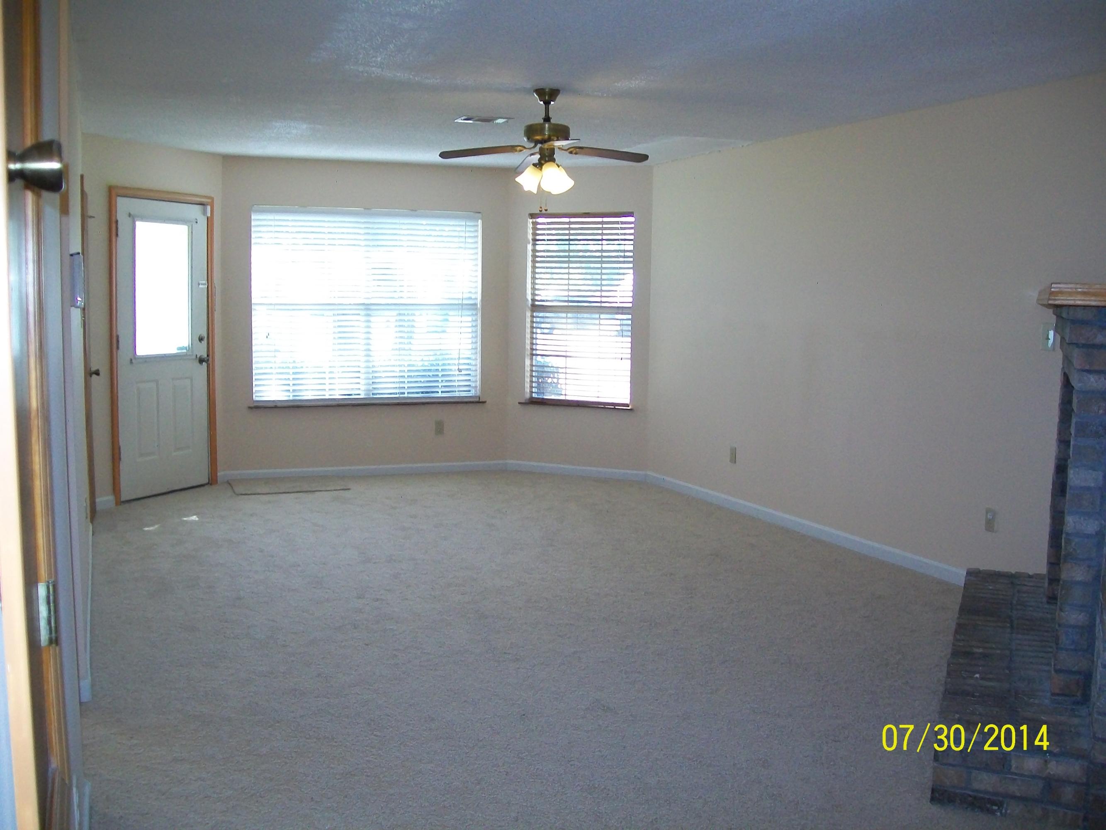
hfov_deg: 54.0
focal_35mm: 34
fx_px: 1086
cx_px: 553
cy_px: 415
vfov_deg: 41.8
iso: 160
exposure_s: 1/80
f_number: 2.7
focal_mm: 6.1
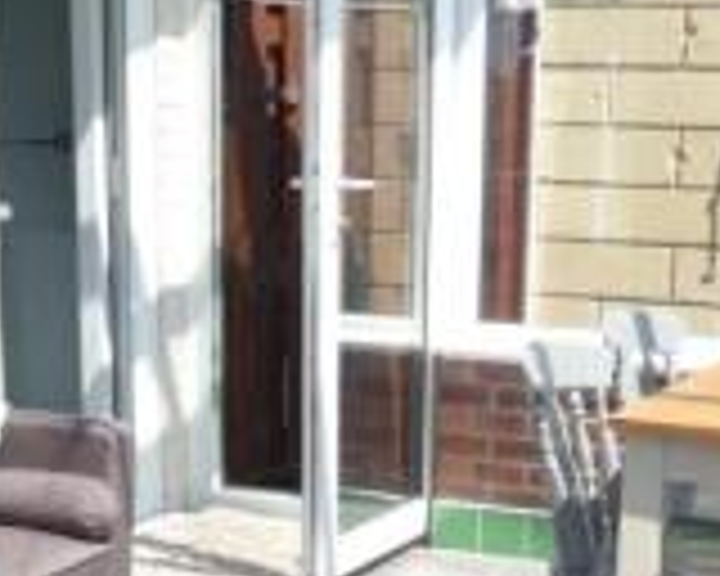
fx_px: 1513
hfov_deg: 26.7
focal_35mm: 71
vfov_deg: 21.1
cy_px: 511
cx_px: 425
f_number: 2.8
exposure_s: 1/500
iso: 80
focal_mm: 3.6
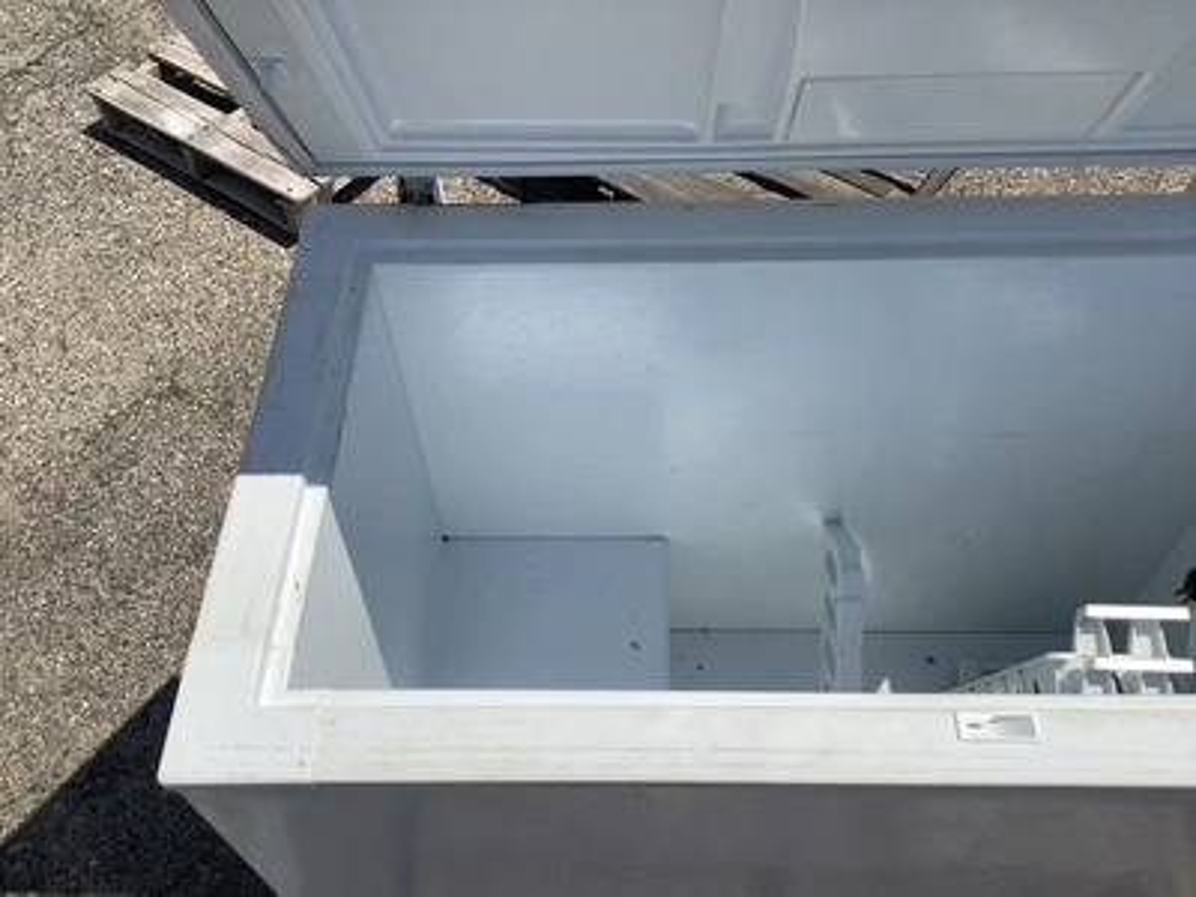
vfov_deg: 45.4
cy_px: 448
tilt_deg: -51.1
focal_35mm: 31
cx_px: 598
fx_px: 1071
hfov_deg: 58.4
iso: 25
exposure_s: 1/3268
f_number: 2.4
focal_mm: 3.3
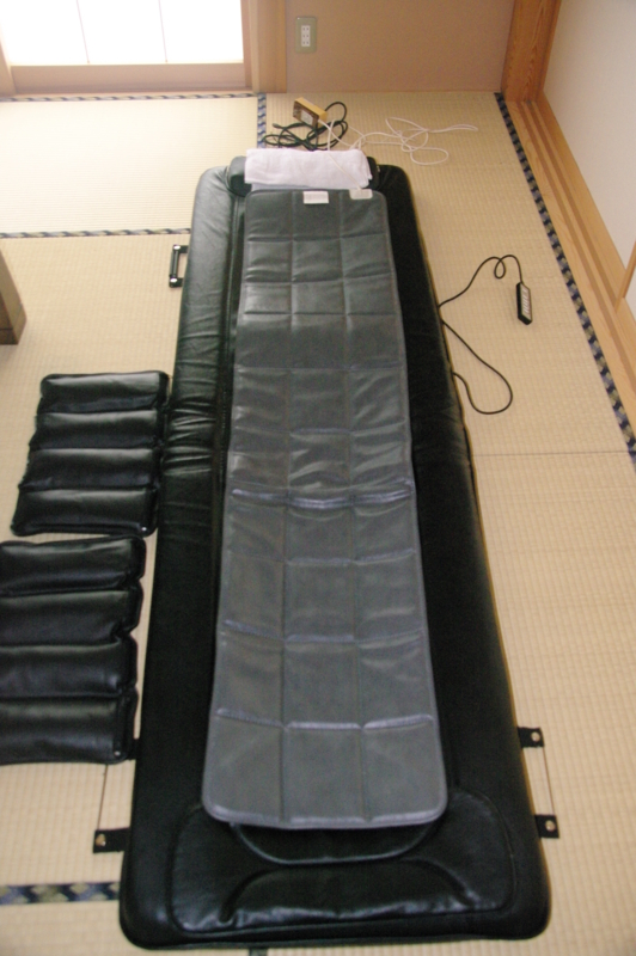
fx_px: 921
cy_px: 478
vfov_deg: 54.9
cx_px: 318
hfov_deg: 38.1
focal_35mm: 35
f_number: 5.6
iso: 3200
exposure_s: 1/8
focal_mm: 23.13
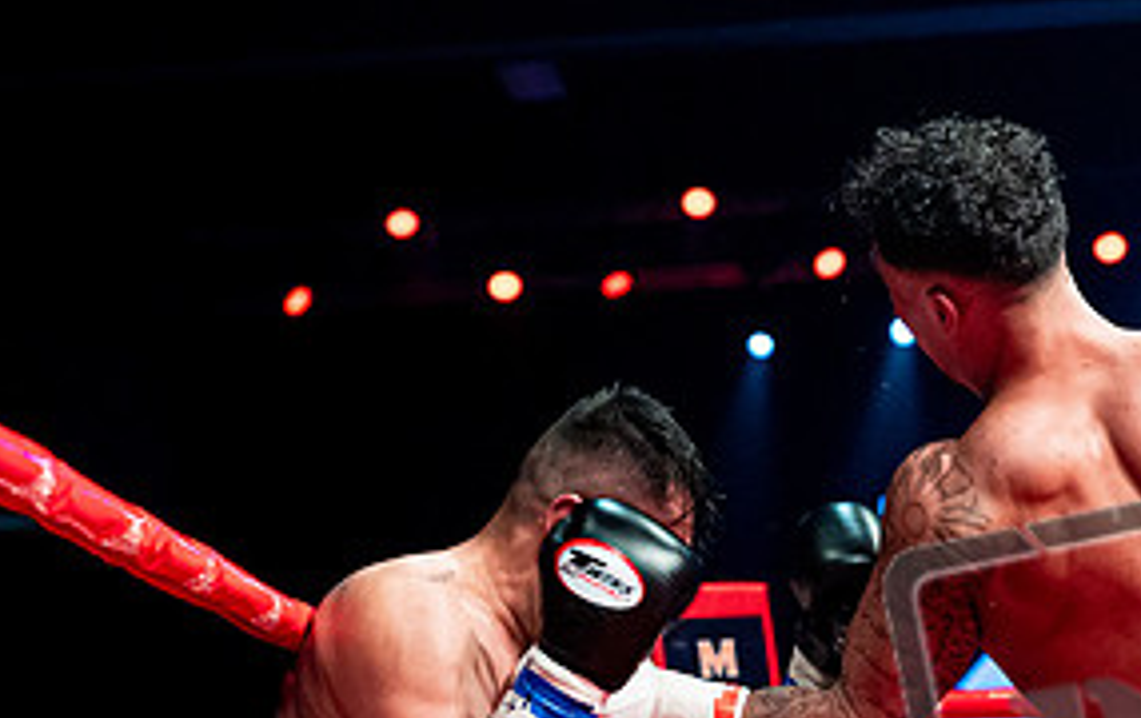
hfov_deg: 16.6
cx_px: 946
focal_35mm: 124
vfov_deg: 10.6
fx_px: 3863
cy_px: 545
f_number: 2.8
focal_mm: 50
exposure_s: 1/1000
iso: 4000
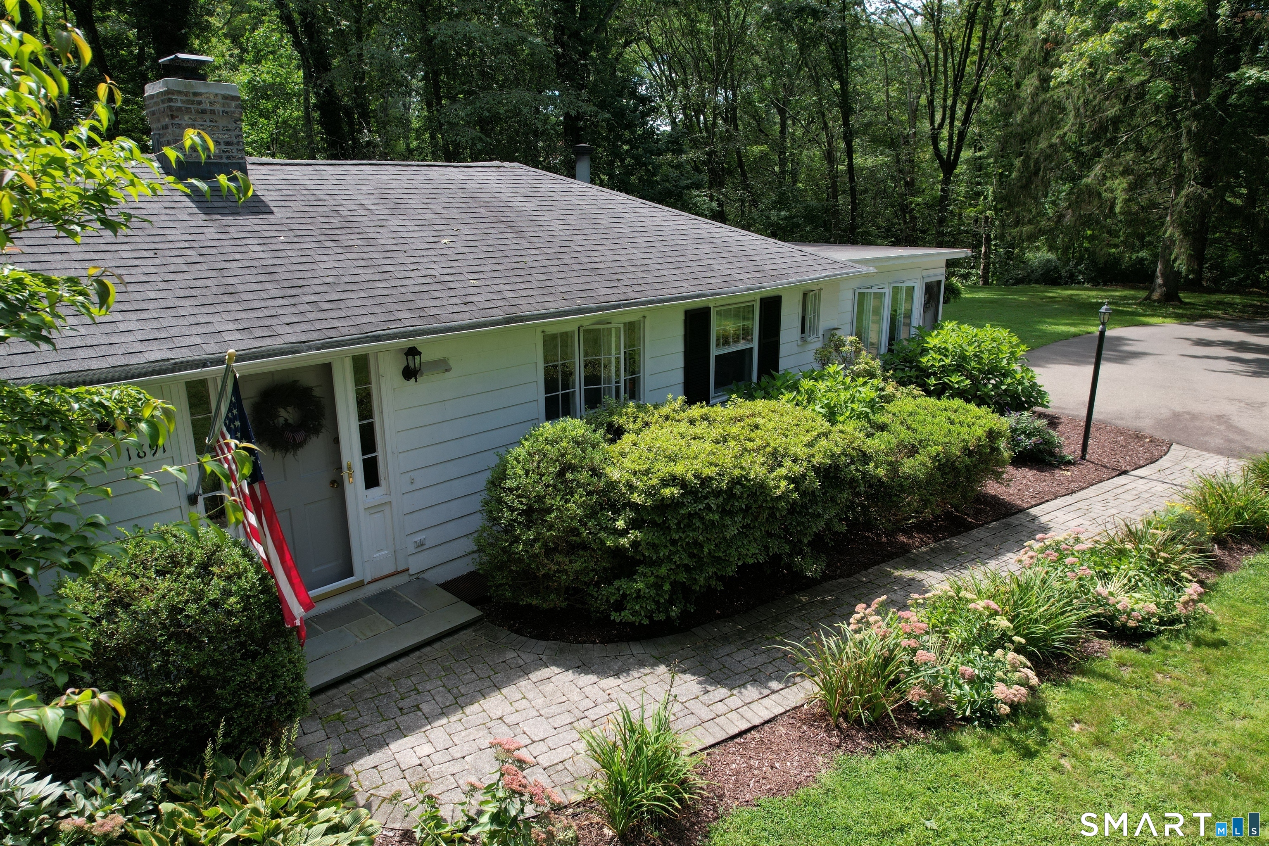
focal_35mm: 22
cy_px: 423
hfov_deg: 78.6
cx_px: 634
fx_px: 775
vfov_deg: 57.2
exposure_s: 1/640
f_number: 2.8
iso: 100
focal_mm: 8.38
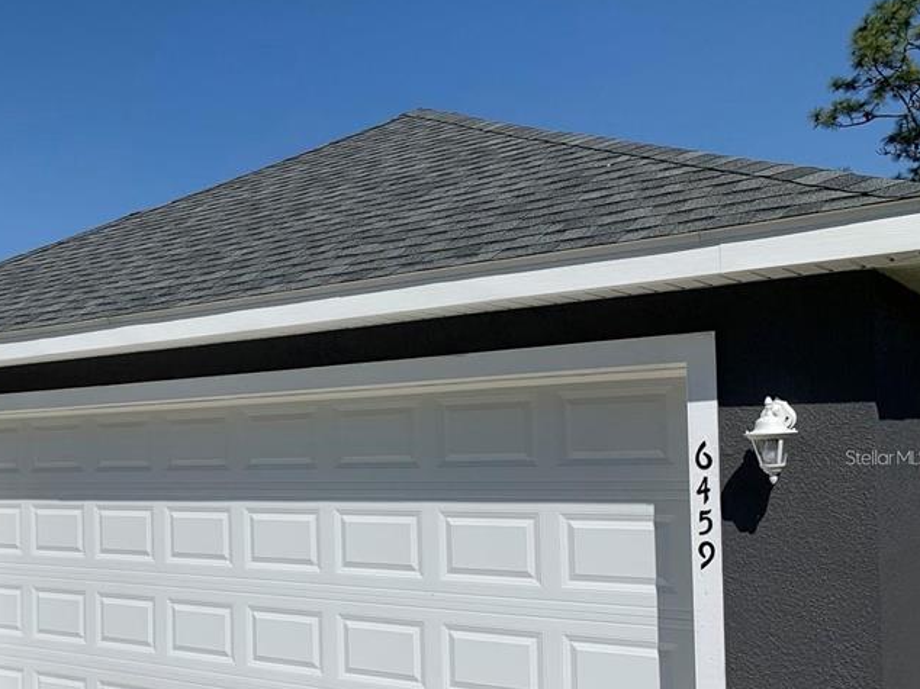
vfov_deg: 34.0
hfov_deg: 42.9
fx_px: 1116
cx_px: 190
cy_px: 457
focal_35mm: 42
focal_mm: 4.25
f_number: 1.8
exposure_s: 1/5405
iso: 25
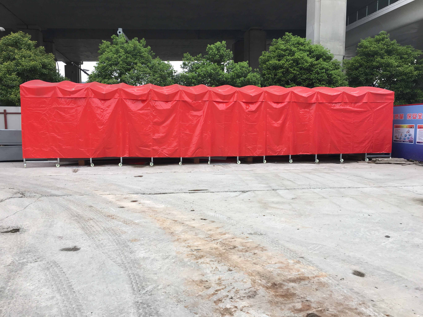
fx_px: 354
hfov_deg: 61.7
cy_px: 158
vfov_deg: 48.2
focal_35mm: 29
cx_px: 212
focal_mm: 4.15
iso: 25
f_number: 2.2
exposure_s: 1/155
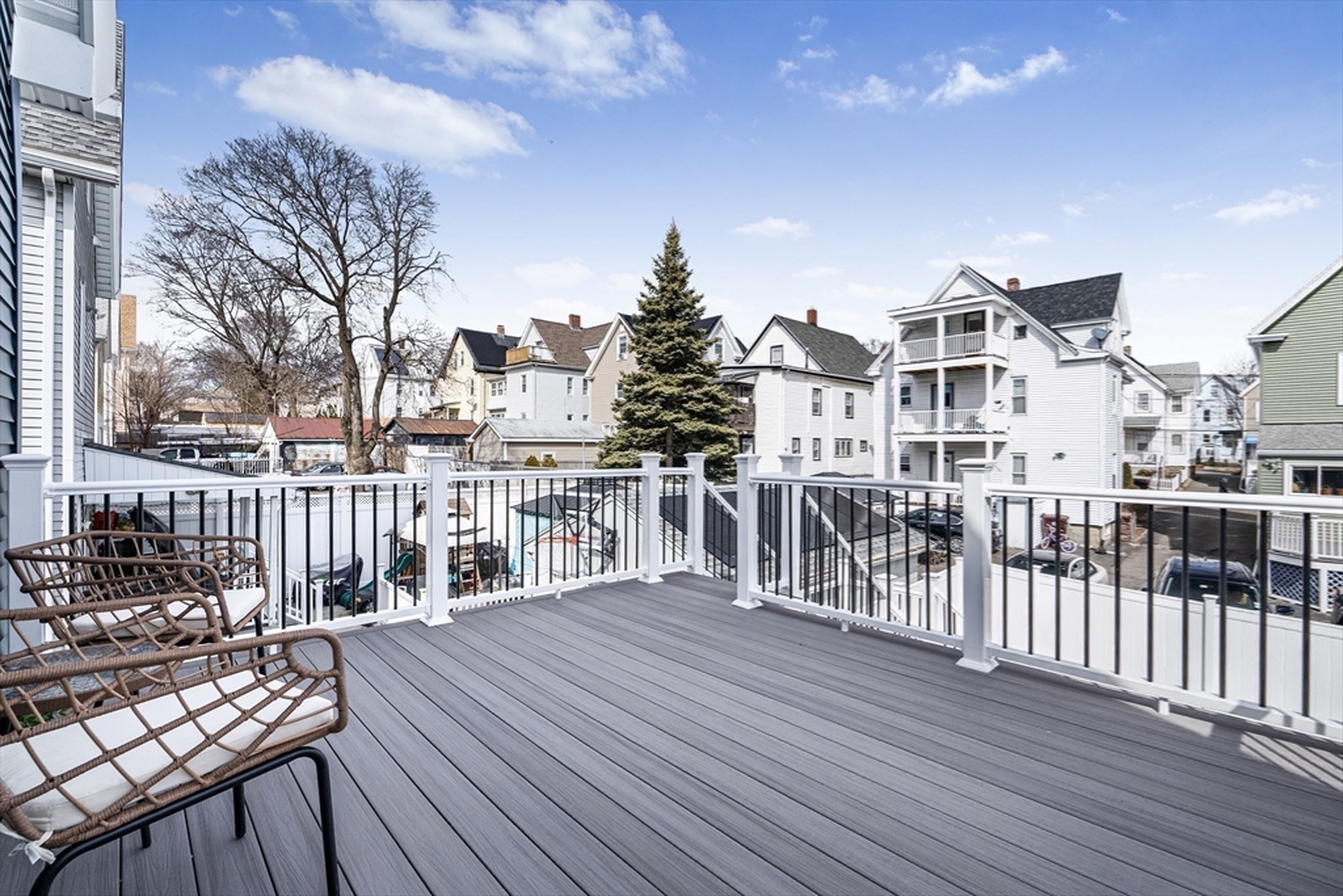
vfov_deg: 73.8
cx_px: 672
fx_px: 597
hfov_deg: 96.7
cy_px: 448
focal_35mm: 16
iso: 320
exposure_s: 1/400
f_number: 9
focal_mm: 16
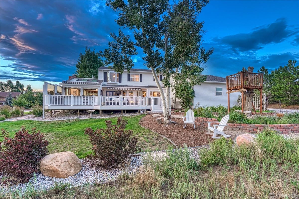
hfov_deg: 96.8
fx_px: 133
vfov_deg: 73.7
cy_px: 100
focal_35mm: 16
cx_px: 150
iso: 800
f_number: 8
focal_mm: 16
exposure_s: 1/400
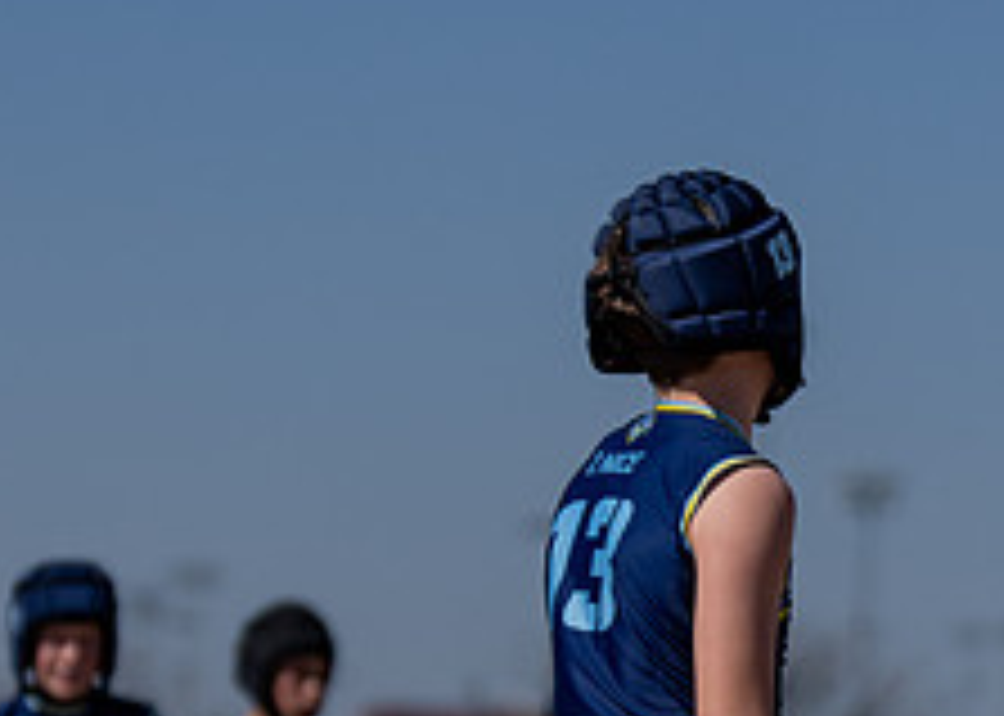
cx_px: 717
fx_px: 9575
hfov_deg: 6.0
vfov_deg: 4.3
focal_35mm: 336
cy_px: 845
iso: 100
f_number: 2.8
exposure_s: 1/6400
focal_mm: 102
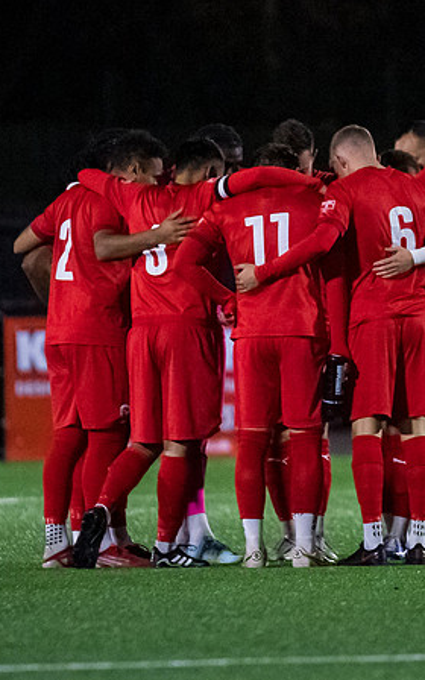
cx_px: 391
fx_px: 15493
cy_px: 298
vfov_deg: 2.5
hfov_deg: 1.6
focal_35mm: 836
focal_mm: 300
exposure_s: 1/1000
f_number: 2.8
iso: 5000
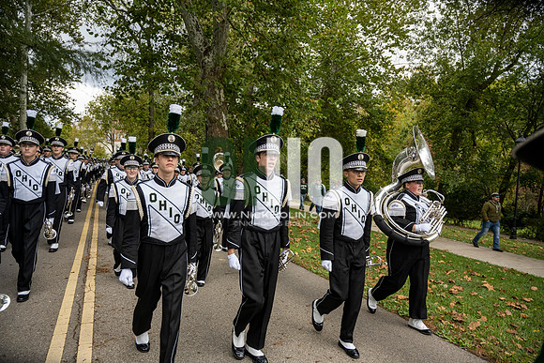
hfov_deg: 73.7
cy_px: 182
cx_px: 272
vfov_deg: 53.2
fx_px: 363
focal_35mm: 24
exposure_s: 1/1000
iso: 500
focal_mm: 24
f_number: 4
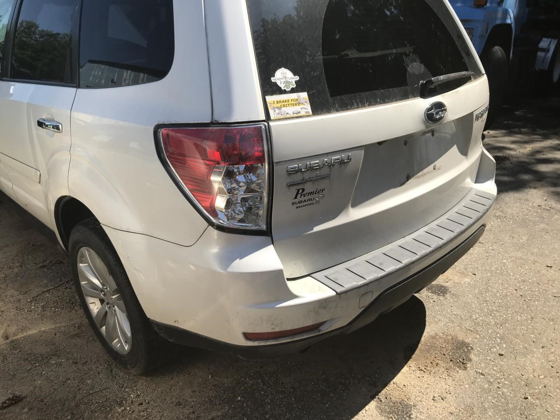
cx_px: 280
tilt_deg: -24.1
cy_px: 210
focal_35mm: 28
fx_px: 453
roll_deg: -1.4
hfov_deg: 63.4
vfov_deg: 49.7
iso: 20
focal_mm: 3.99
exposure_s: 1/1773
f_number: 1.8
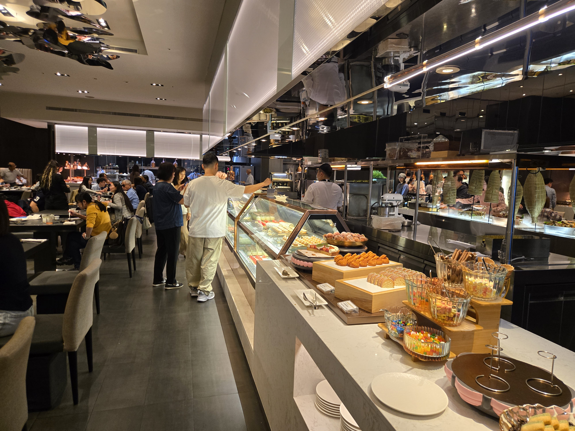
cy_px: 216
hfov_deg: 73.9
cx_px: 288
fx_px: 382
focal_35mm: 23
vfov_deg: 58.9
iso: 250
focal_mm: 5.4
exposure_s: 1/120
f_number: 1.8
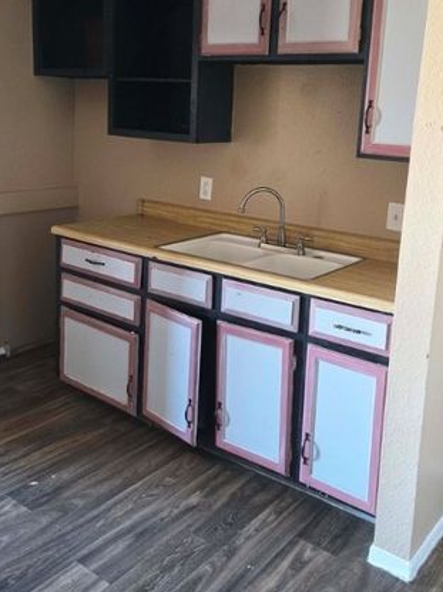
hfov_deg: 38.6
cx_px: 229
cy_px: 222
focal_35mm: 37
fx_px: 632
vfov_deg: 49.7
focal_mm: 5.4
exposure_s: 1/60
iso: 1250
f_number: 1.8
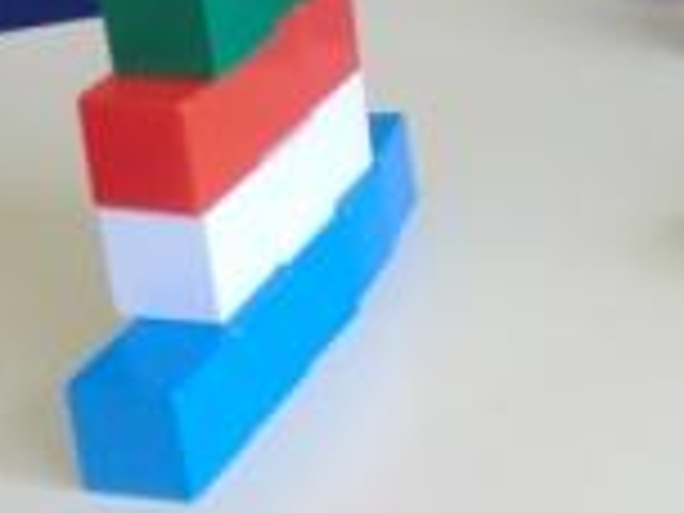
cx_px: 904
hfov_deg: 18.2
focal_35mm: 100
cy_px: -90
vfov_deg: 14.4
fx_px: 1976
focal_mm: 6.1
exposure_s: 1/60
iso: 200
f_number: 3.6
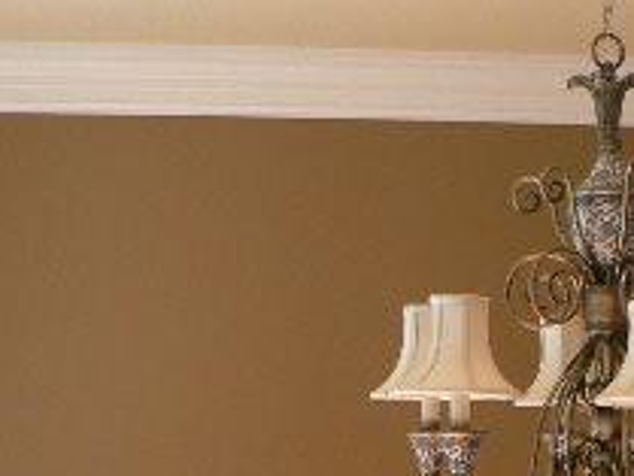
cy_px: 725
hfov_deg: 17.8
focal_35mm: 110
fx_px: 2016
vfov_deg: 12.7
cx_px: 479
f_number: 2.8
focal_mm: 6
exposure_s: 1/30
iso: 150
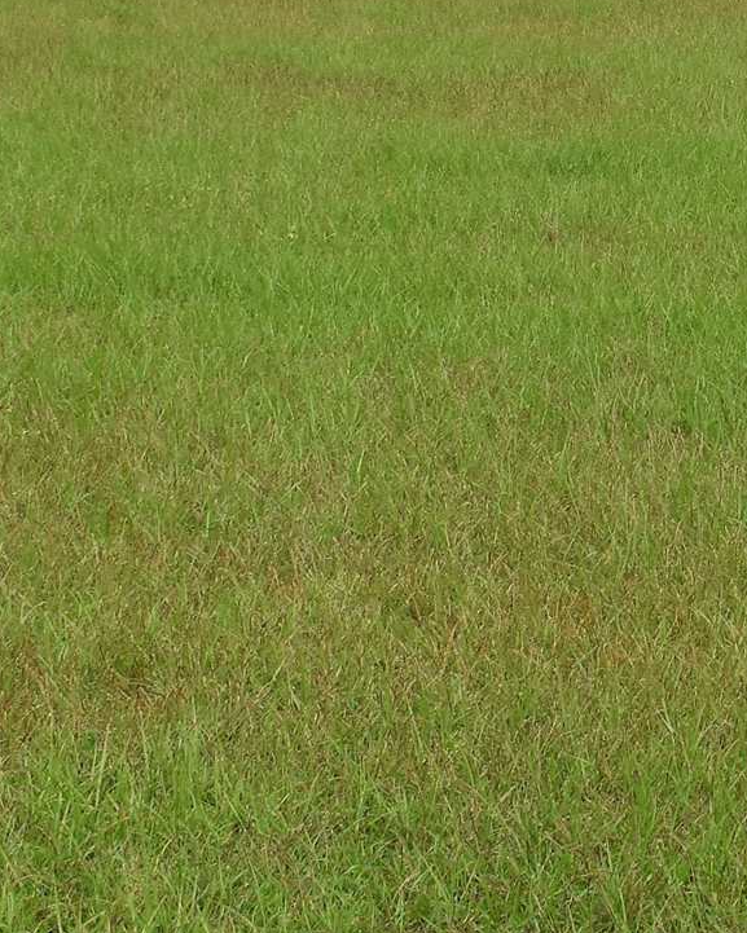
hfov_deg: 9.0
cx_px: 1068
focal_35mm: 168
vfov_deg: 11.4
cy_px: 47
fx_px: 4642
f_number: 11
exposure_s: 1/500
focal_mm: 28
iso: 400
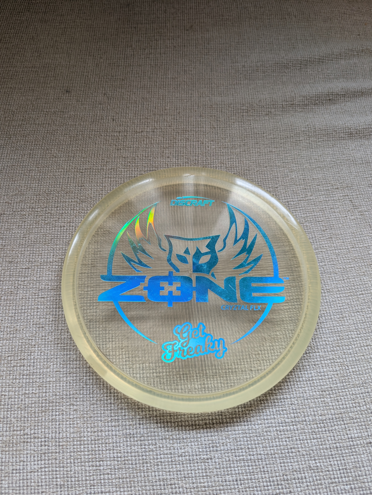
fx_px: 343
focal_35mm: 24
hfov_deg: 56.9
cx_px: 186
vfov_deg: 71.5
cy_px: 248
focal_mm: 6.9
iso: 44
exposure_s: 1/62.4
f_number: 1.68
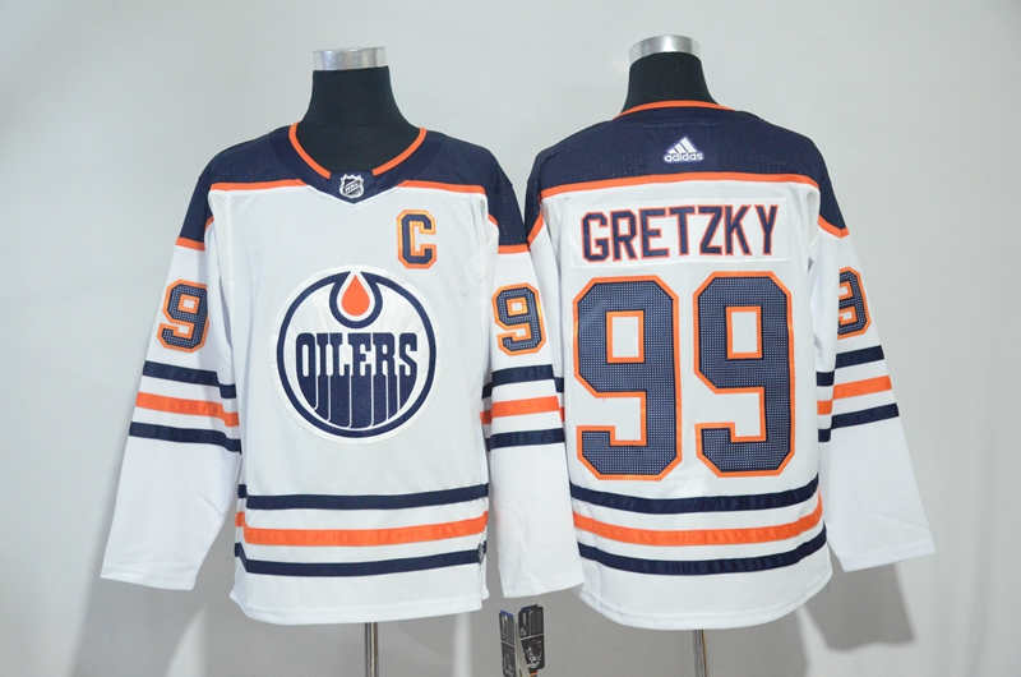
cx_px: 510
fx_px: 1783
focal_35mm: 63
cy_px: 338
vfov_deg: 21.5
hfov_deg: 32.0
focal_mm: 42
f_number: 4.5
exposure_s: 1/40
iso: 4000
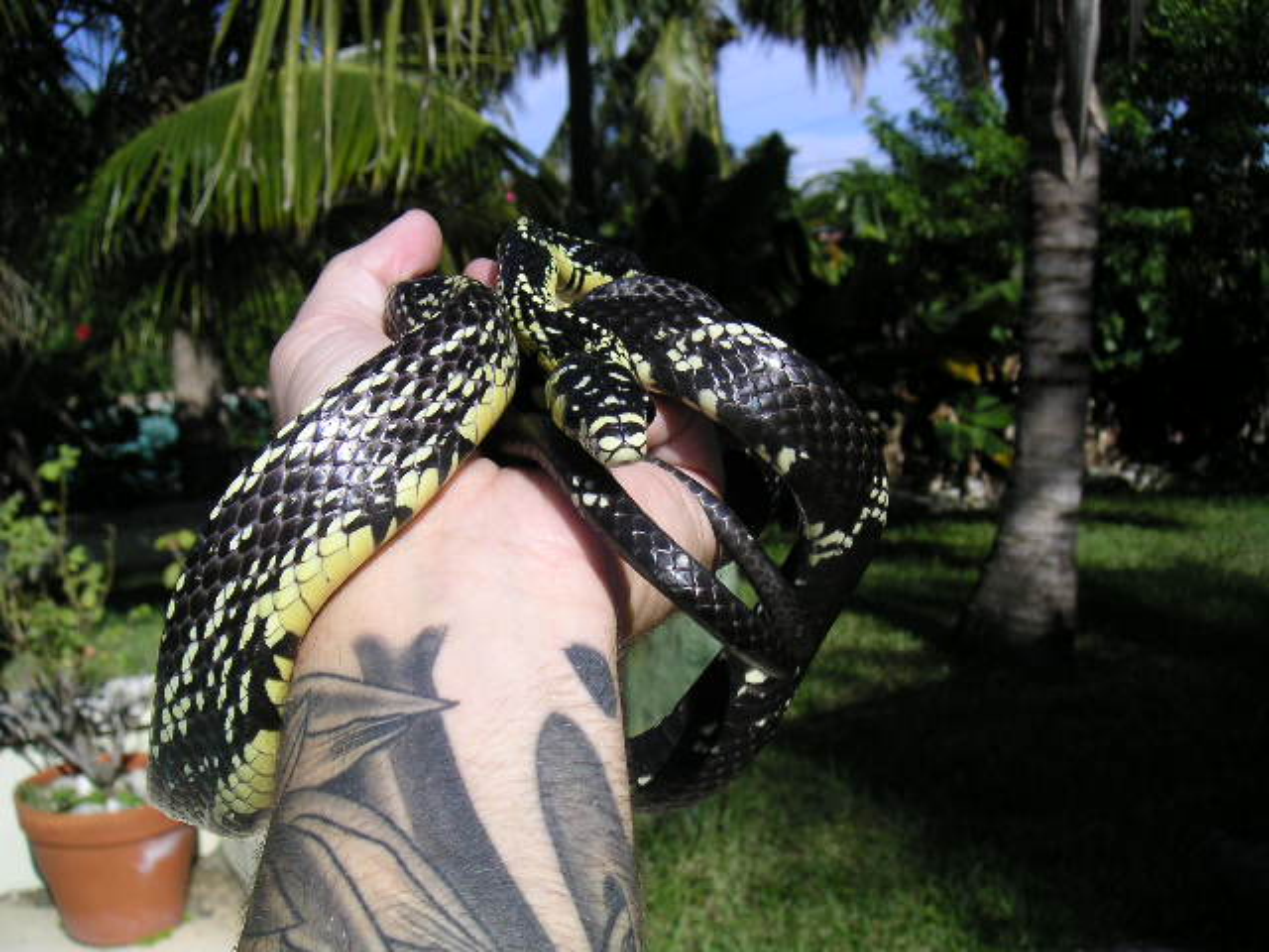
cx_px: 634
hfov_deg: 49.0
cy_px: 476
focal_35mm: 38
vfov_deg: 37.7
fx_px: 1393
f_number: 6.7
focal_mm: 6
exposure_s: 1/180
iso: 50
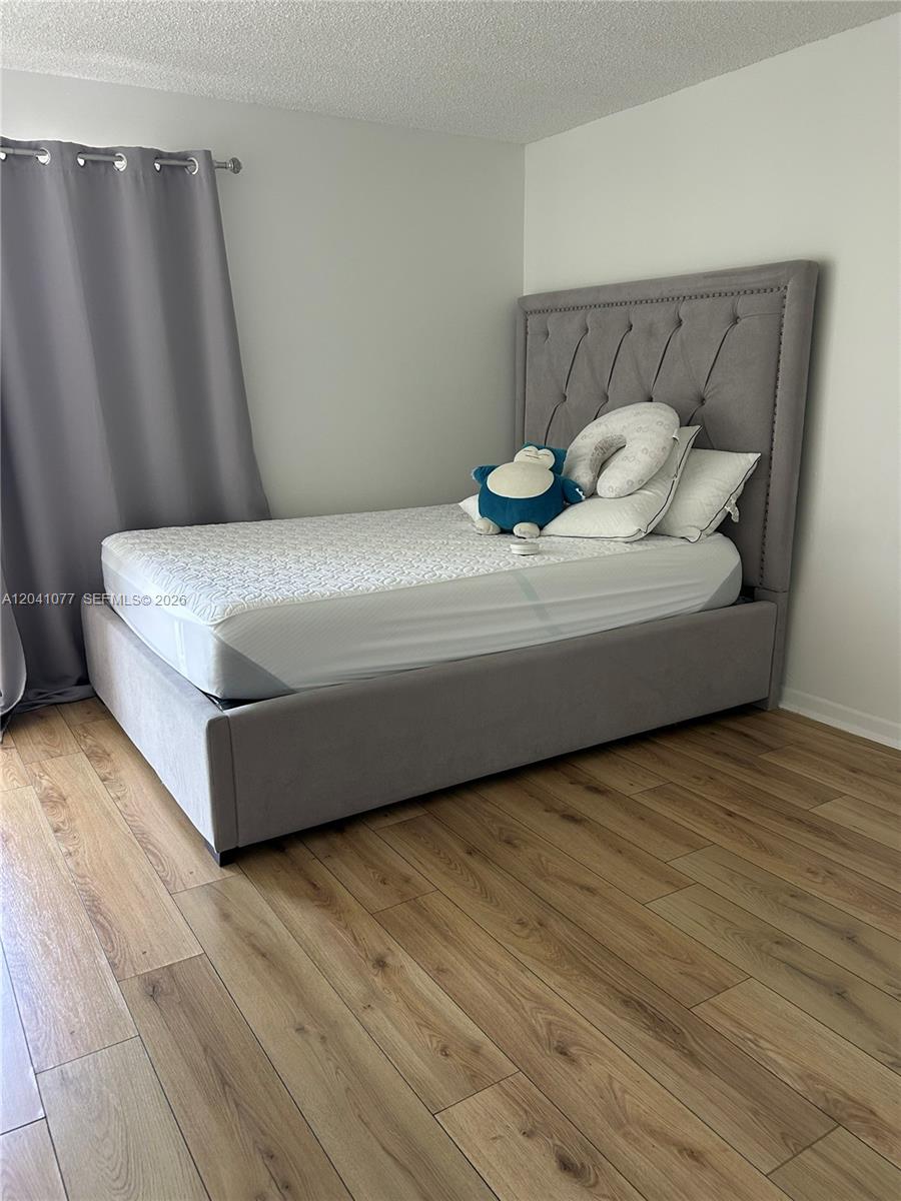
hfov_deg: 53.1
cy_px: 600
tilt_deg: -14.2
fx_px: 902
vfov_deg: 67.3
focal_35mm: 26
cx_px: 450
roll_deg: +0.2
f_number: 1.5
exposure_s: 1/60
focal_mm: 5.7
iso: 160
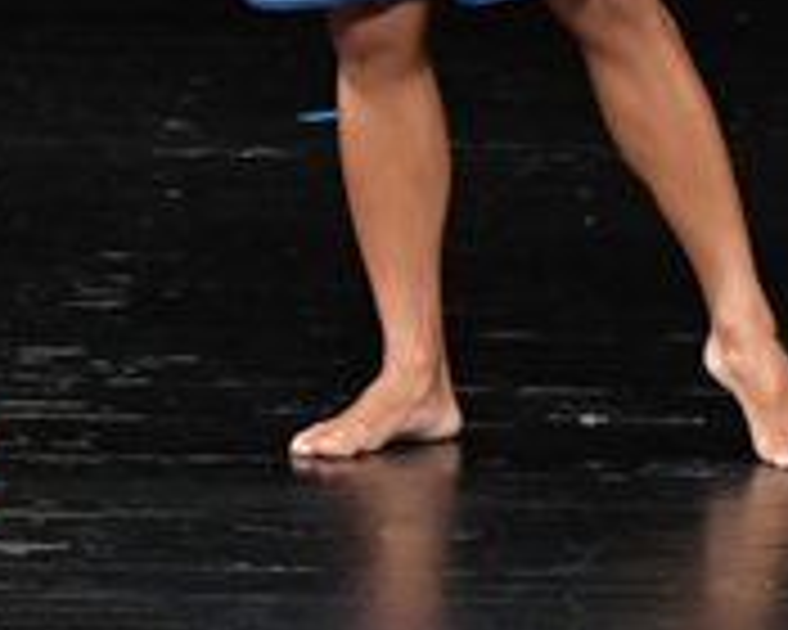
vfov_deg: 1.6
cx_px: -408
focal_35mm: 996
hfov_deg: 1.9
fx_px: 23228
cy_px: -320
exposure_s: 1/400
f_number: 5.6
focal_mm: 160
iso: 3200
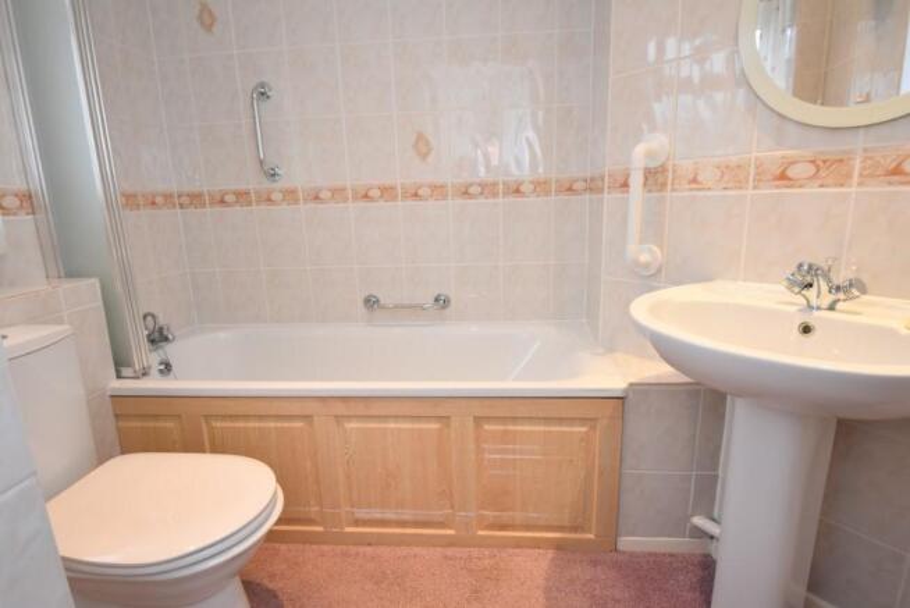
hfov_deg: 90.0
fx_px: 455
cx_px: 455
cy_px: 304
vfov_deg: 67.5
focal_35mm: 18
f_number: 4
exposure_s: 1/125
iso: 1000
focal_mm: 12
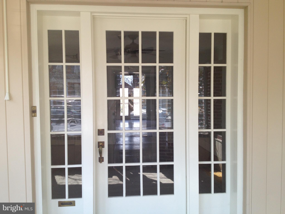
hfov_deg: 52.6
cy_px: 107
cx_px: 142
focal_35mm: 35
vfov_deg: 40.7
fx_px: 288
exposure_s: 1/140
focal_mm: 4.28
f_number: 2.4
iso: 50
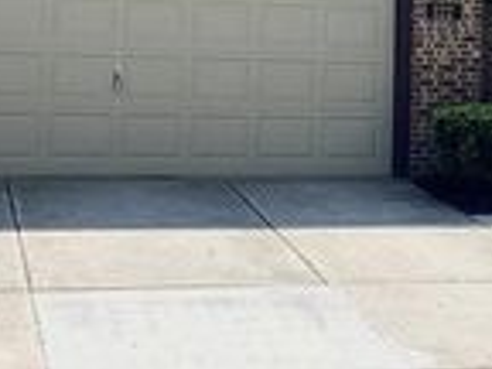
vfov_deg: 13.6
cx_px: 444
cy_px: 32
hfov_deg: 17.9
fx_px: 1535
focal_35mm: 108
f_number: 2.4
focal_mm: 3.3
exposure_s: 1/1058
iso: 25
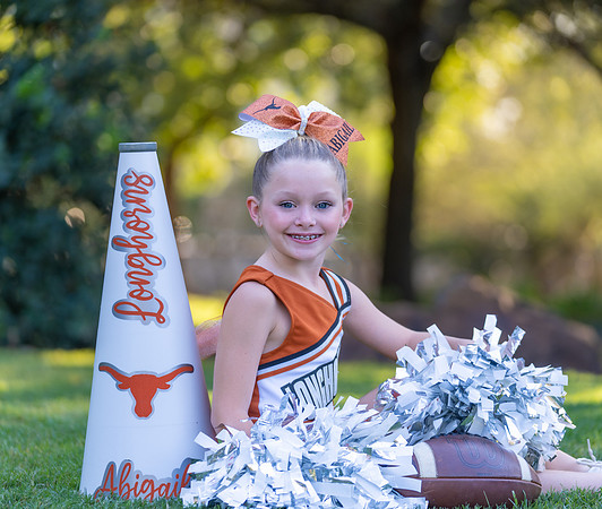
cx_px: 319
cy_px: 262
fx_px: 2660
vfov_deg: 10.9
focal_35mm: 146
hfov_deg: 12.9
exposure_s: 1/320
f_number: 2.8
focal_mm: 122
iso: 200
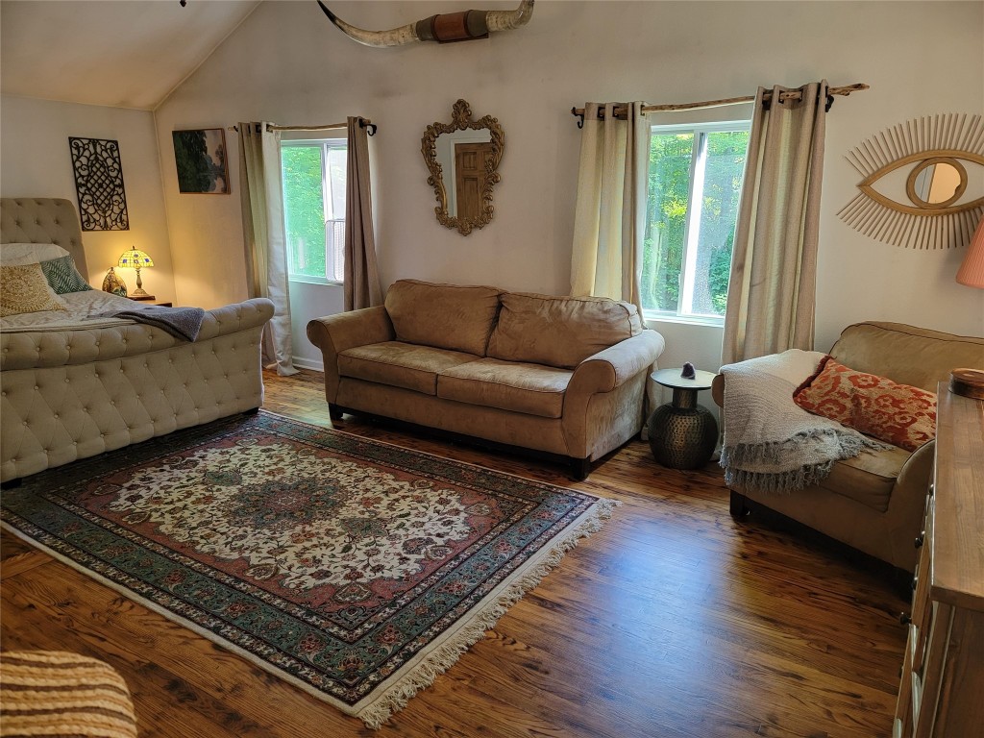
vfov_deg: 56.8
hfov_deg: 71.6
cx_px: 492
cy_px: 369
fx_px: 682
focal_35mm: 24
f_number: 1.8
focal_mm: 6.7
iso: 160
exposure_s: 1/40
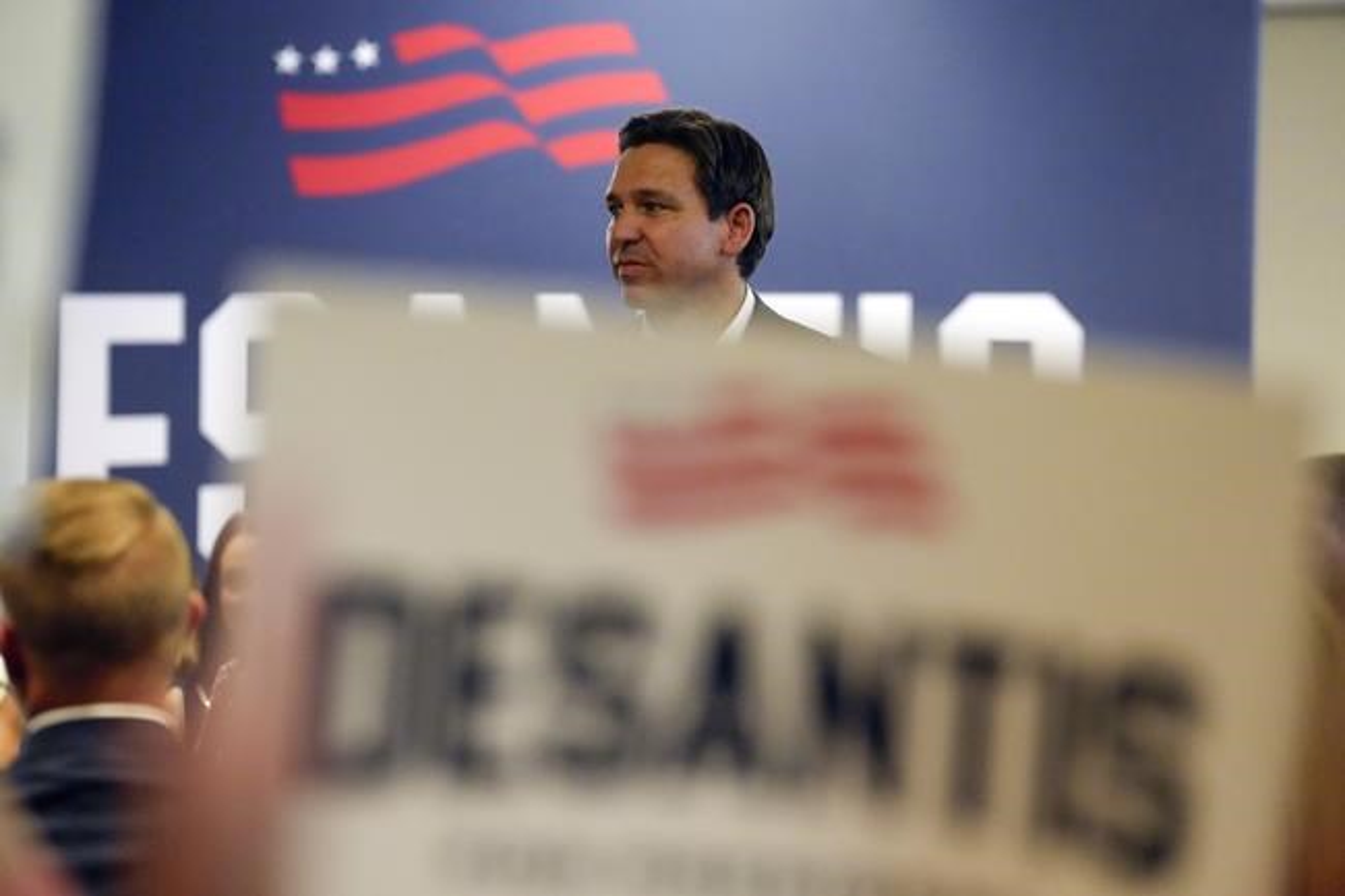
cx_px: 672
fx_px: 7470
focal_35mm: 200
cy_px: 448
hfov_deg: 10.3
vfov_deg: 6.9
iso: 8000
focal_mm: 200
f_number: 4
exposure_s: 1/200
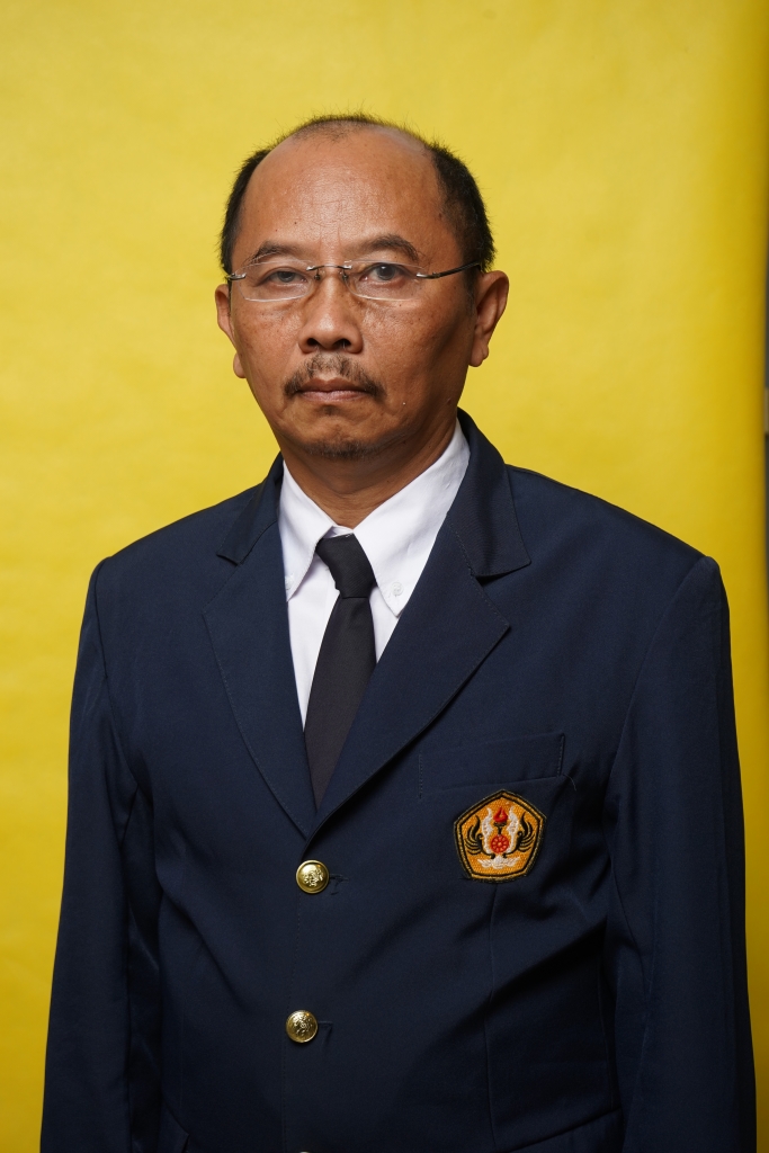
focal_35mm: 70
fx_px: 2242
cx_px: 384
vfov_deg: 28.8
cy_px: 576
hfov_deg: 19.5
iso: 500
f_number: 7.1
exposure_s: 1/200
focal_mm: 70
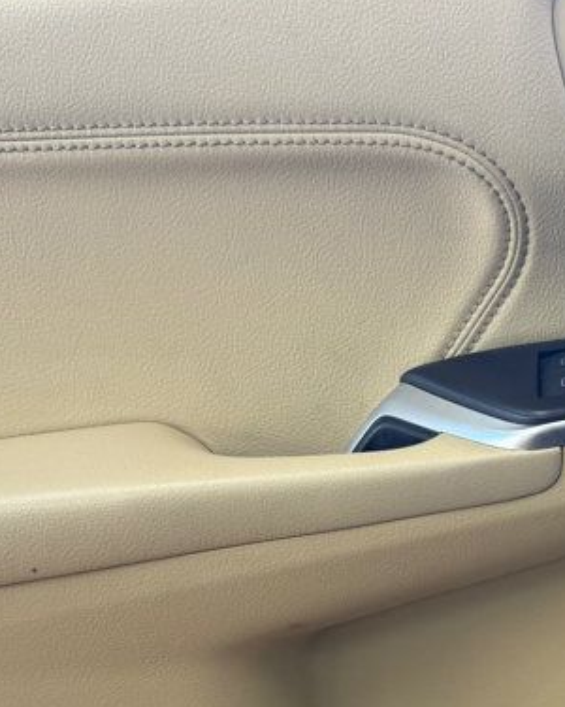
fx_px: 1338
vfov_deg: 28.6
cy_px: 620
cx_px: 591
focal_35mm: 64
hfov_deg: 22.7
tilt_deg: -26.4
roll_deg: +3.1
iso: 100
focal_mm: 6.76
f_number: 1.78
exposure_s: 1/120
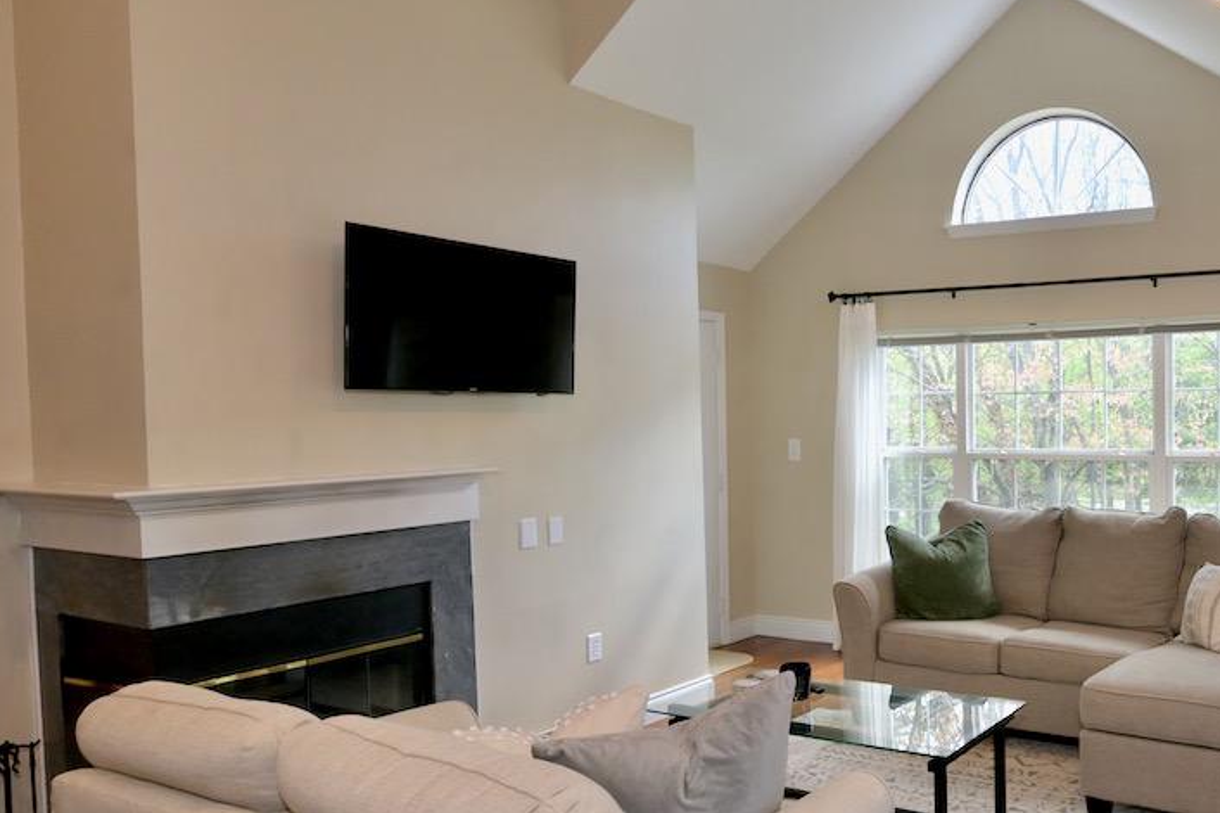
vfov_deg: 43.6
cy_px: 445
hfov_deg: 57.3
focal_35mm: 30
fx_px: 1013
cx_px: 982
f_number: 8
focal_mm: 16.5
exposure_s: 1/125
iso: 1250
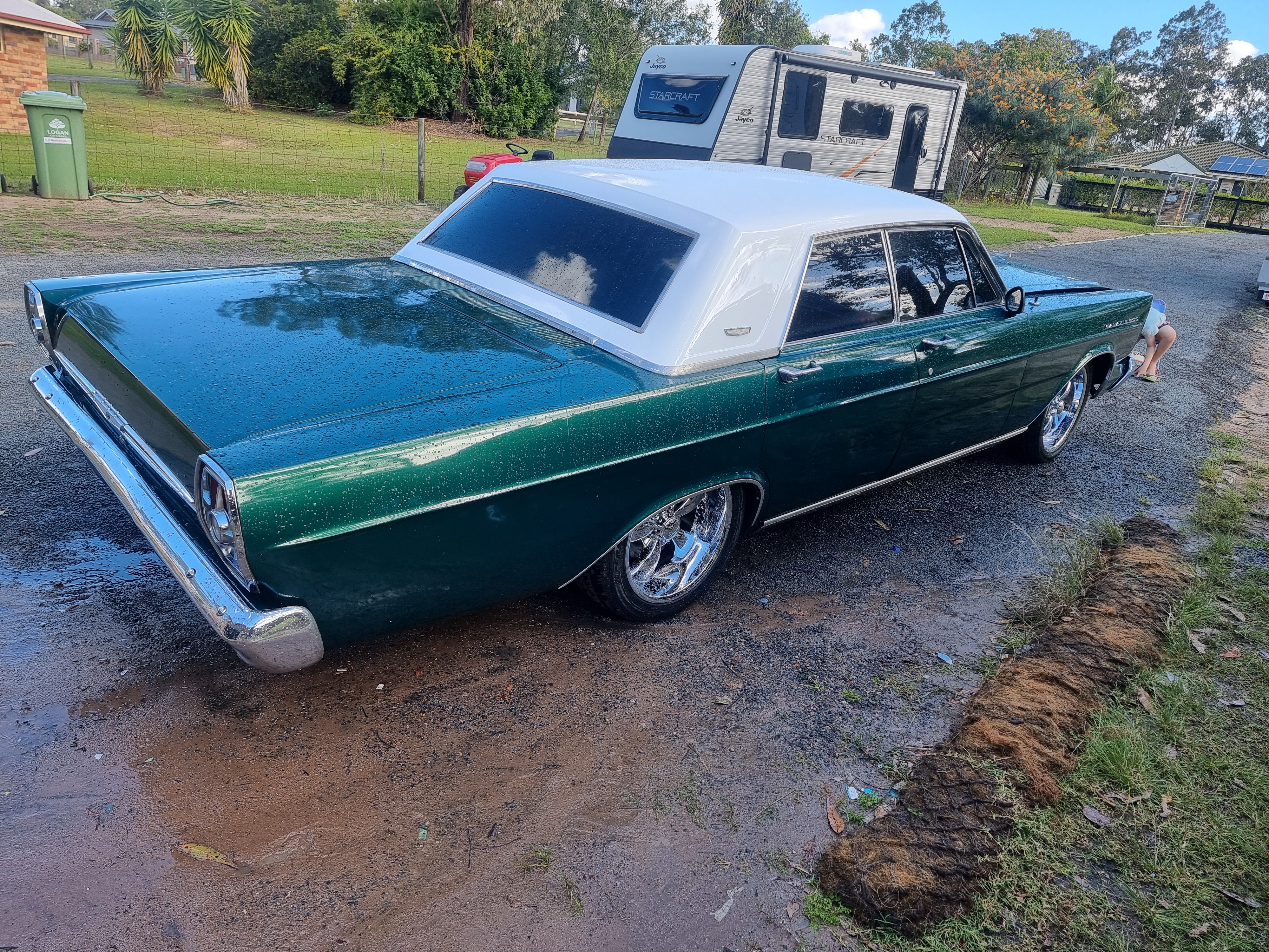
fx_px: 880
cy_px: 476
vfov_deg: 56.8
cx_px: 634
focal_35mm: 24
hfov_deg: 71.6
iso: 50
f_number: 1.8
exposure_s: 1/171
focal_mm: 6.7
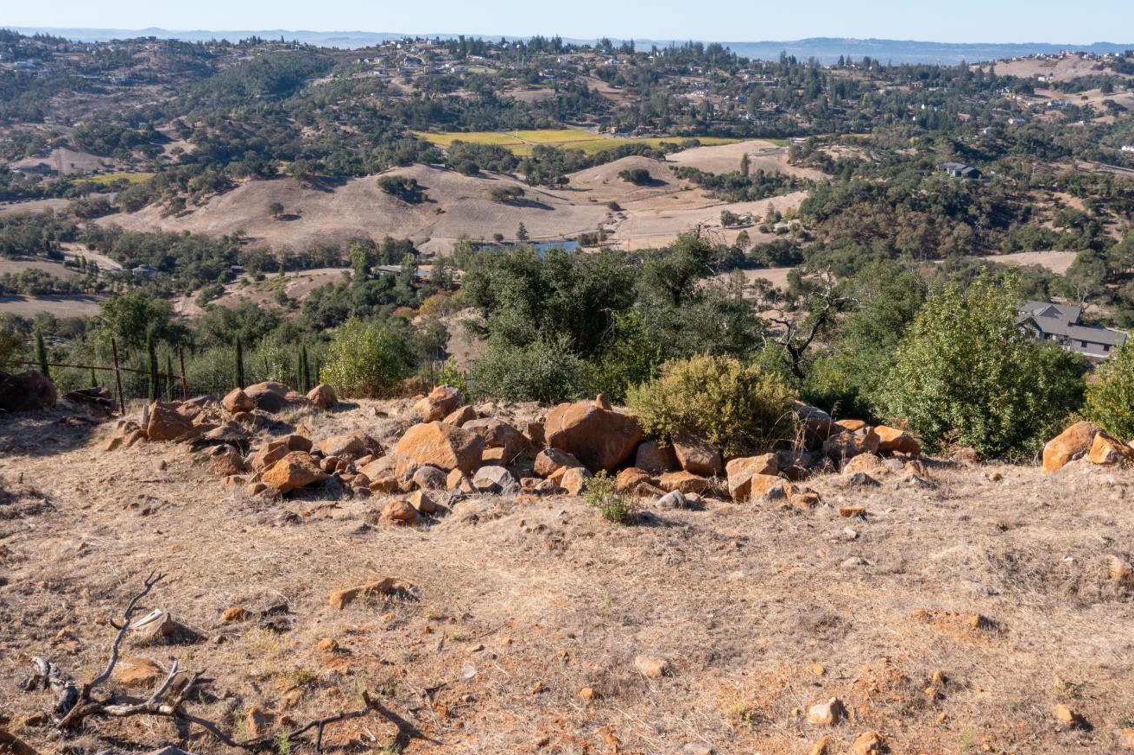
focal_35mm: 32
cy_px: 335
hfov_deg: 58.6
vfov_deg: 41.0
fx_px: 1007
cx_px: 622
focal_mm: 10.26
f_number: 8
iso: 100
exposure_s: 1/160
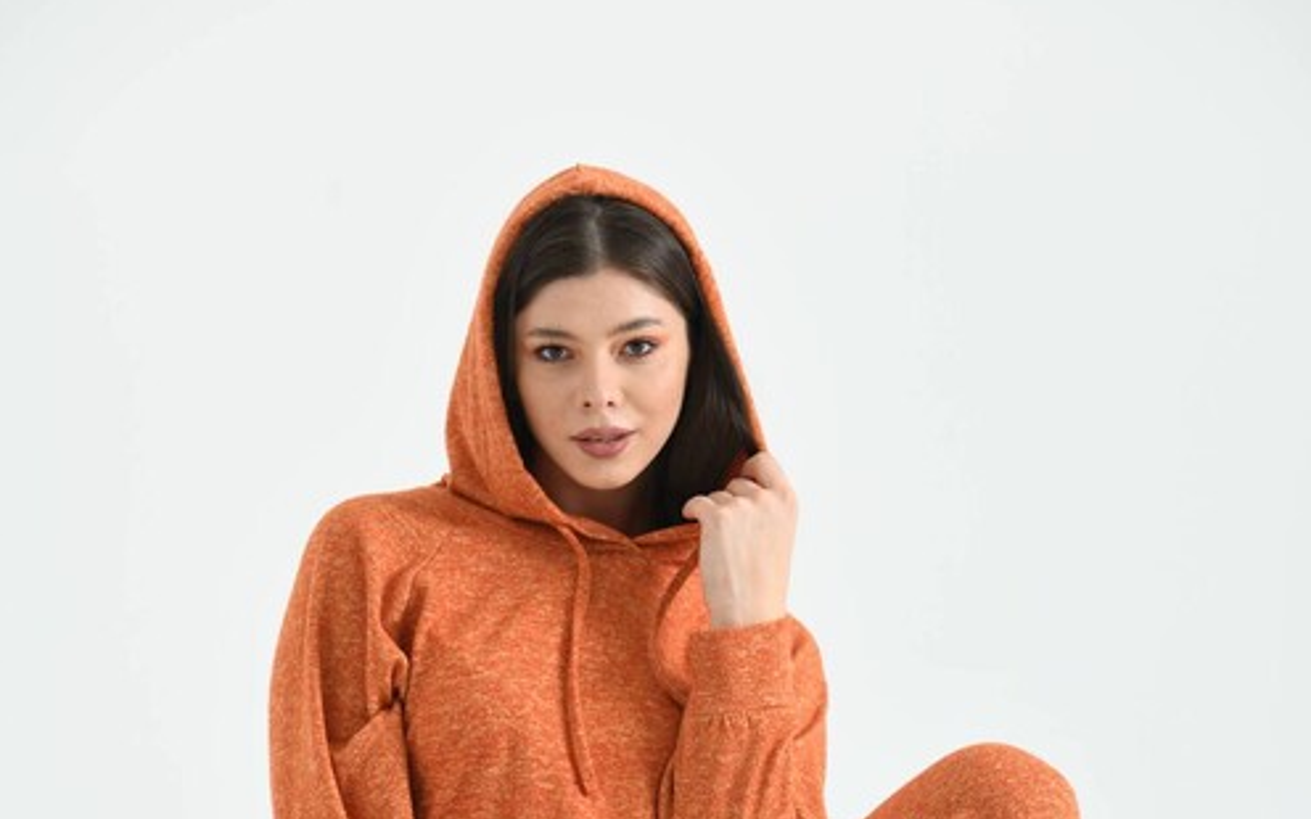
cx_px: 653
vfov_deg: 6.9
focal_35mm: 188
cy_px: 890
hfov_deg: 11.1
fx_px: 6717
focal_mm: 122
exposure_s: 1/125
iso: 100
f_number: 5.6
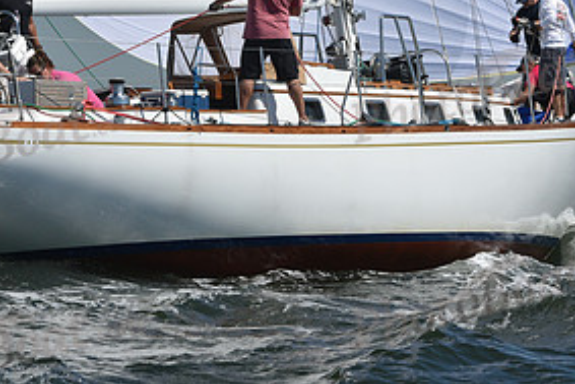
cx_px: 248
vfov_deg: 6.7
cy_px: 13
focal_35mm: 205
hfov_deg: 10.0
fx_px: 3276
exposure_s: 1/1250
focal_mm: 100
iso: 250
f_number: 9
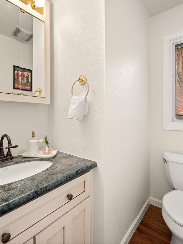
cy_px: 119
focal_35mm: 18
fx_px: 127
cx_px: 76
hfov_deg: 71.0
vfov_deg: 87.7
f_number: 11
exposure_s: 1/4
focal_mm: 12
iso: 400
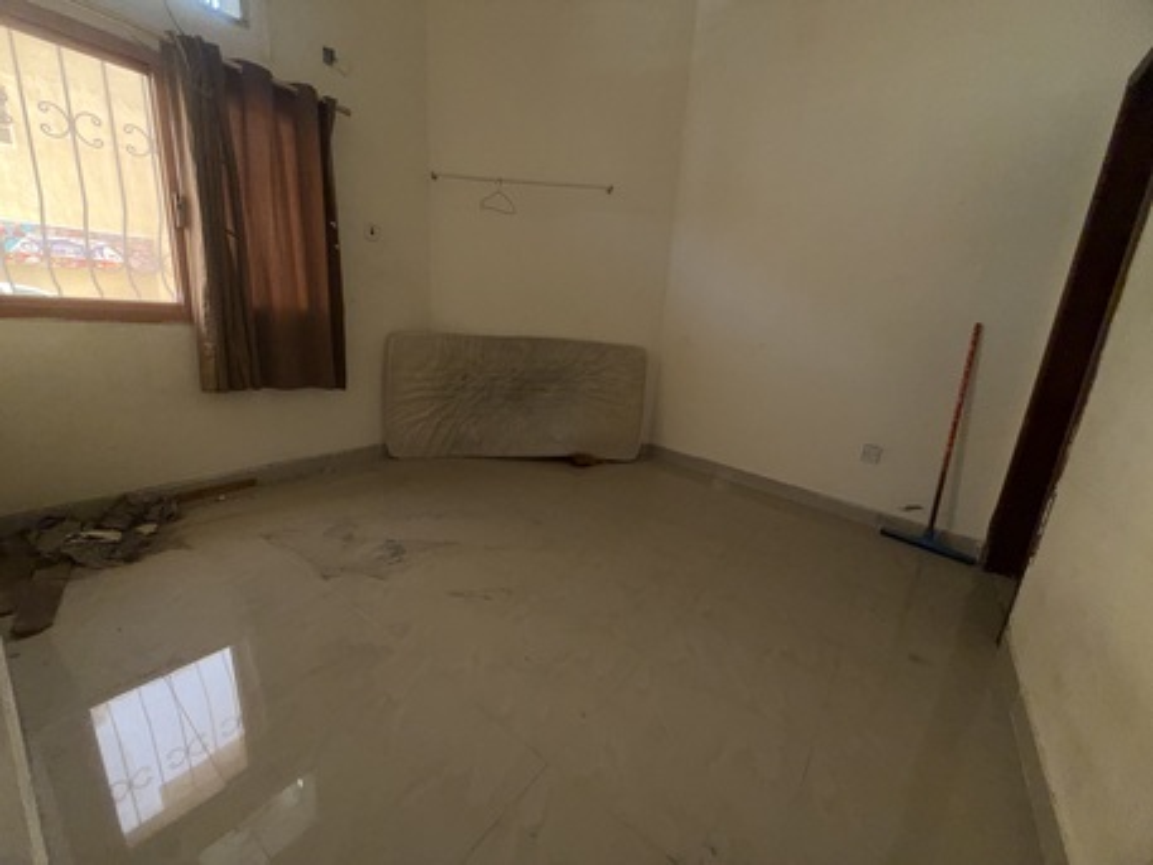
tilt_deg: -13.8
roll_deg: -3.3
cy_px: 432
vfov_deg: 85.7
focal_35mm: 14
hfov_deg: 102.0
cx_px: 576
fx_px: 466
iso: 64
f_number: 2.2
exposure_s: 1/66
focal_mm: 2.22
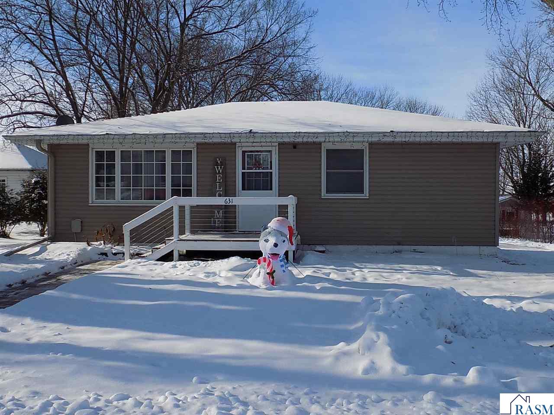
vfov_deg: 46.8
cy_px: 208
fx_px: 480
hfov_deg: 60.0
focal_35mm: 30
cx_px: 277
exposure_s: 1/1500
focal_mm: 5.3
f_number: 3.3
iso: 80
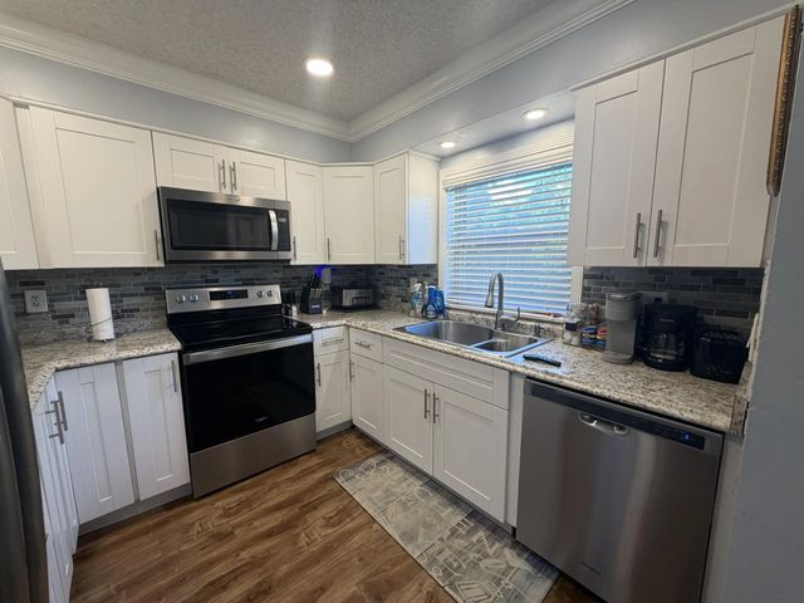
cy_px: 302
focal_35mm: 14
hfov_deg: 102.1
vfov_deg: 85.7
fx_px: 325
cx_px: 402
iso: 160
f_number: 2.2
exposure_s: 1/120
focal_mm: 2.22
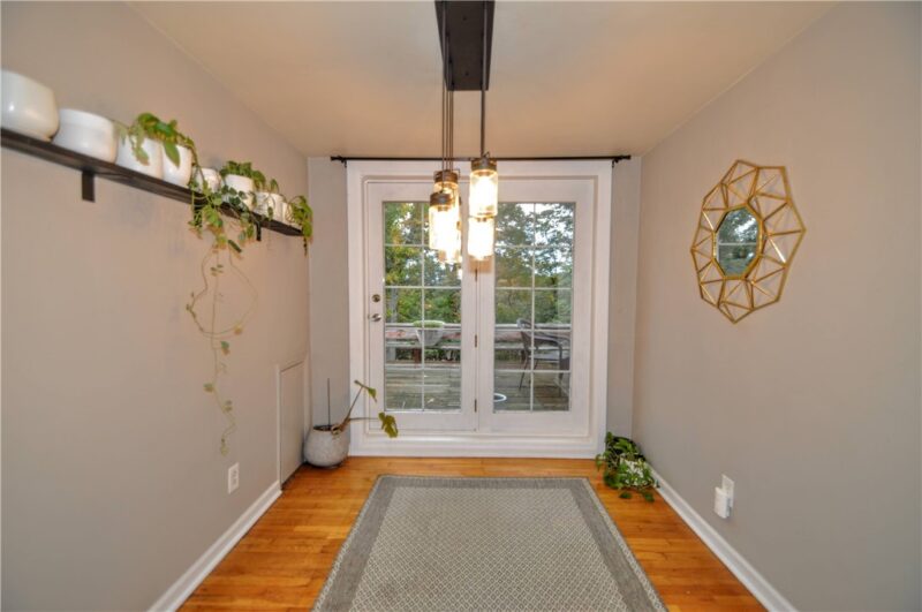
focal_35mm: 15
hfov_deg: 100.5
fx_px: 384
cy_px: 306
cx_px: 461
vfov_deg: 77.2
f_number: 4.5
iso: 320
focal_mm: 10
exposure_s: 1/60
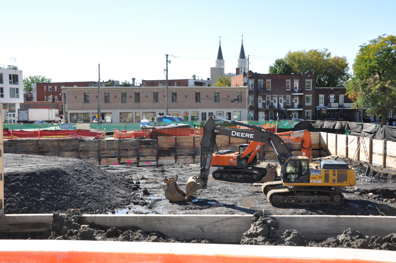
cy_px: 132
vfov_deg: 34.1
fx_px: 428
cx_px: 198
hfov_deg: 49.6
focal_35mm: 39
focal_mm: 26
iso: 400
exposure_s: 1/200
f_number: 16
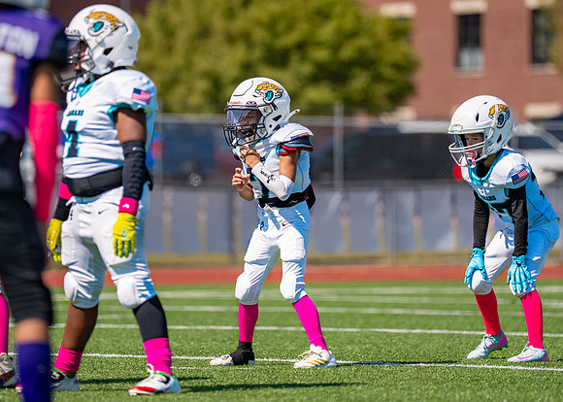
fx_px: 4617
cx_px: 240
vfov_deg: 5.0
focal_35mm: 289
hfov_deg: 7.0
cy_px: 174
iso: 100
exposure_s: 1/2500
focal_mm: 200
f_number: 2.8
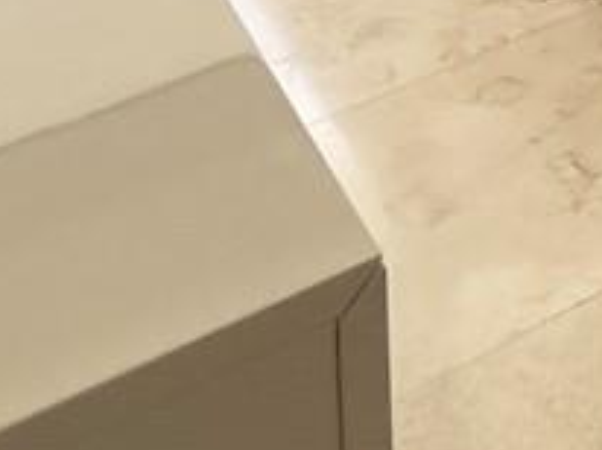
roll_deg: +0.4
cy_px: -929
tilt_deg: -5.9
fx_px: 1754
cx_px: 1201
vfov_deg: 10.3
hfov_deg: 15.5
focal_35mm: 101
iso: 32
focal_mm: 1.57
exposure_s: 1/301
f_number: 1.8
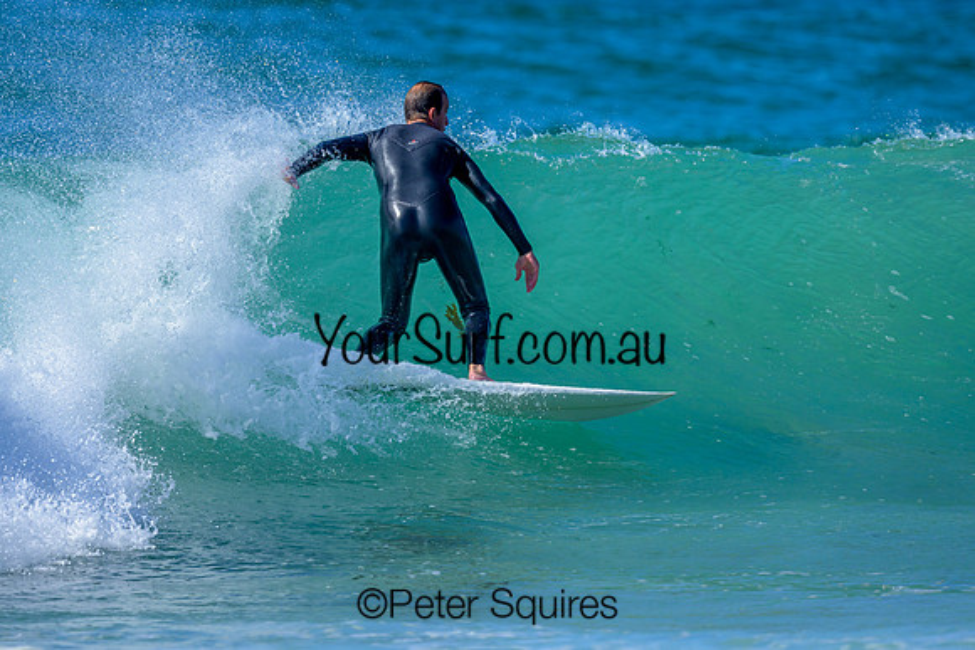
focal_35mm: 979
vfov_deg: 1.4
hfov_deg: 2.1
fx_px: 26525
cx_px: 378
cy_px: 277
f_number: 6.3
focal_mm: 800
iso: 450
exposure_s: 1/2000
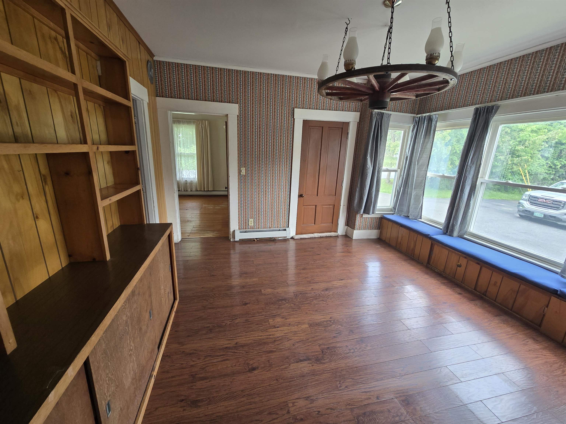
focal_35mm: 13
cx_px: 283
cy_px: 212
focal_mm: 2.2
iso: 80
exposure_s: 1/60
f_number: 2.2
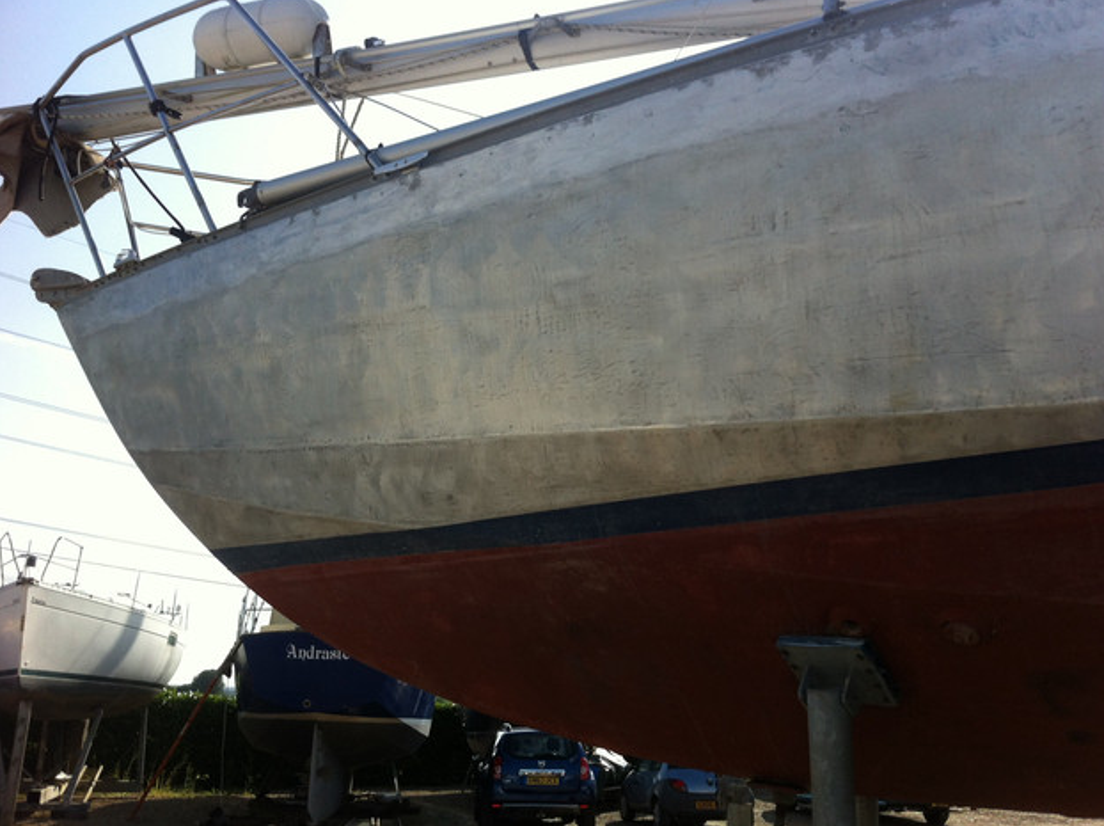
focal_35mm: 36
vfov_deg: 39.6
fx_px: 1147
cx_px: 566
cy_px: 403
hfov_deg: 51.4
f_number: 2.8
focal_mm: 3.85
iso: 80
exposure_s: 1/973
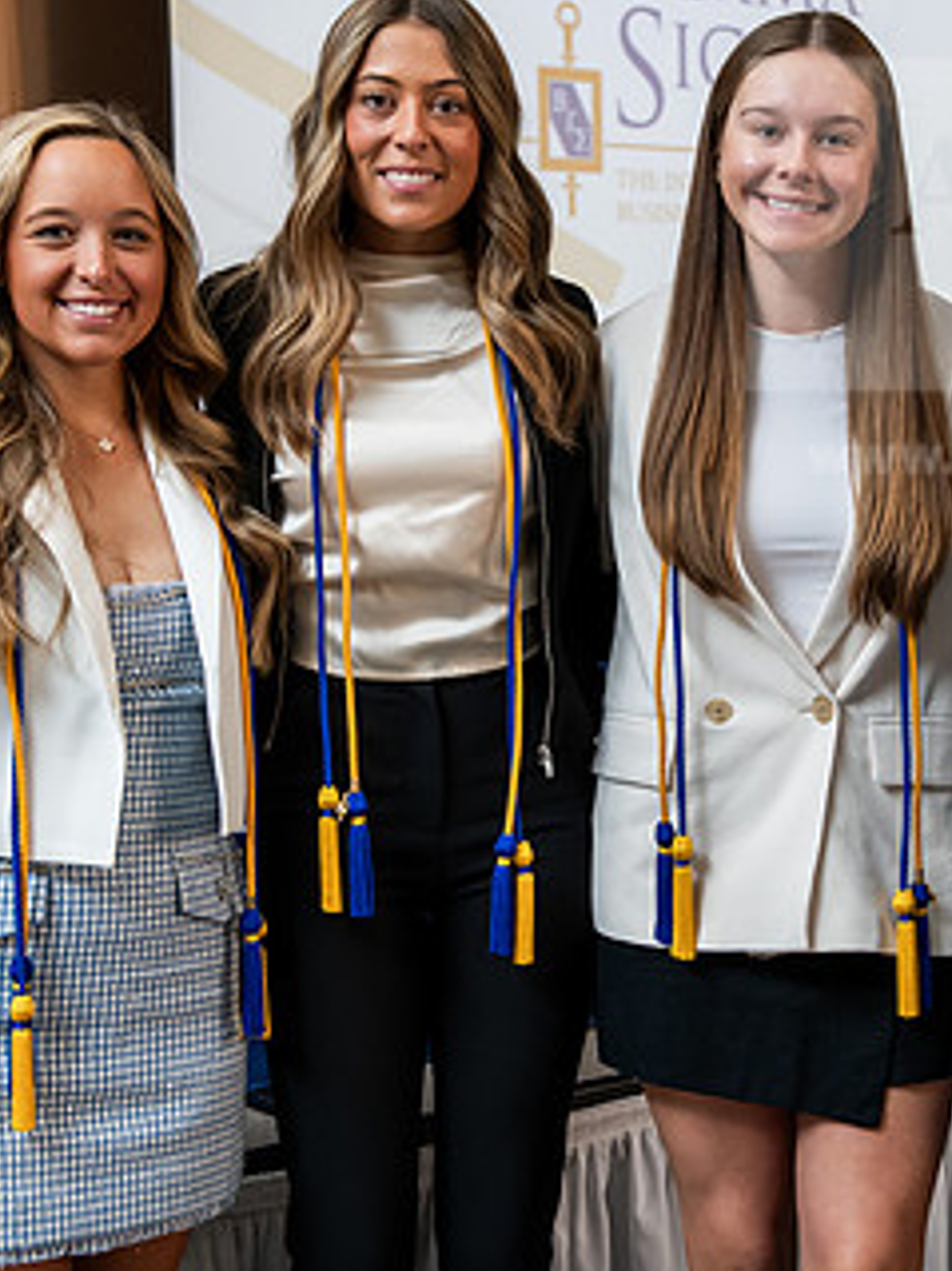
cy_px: 540
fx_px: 2569
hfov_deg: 20.9
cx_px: 625
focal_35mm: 70
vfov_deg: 27.8
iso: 640
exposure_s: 1/250
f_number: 4
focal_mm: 40
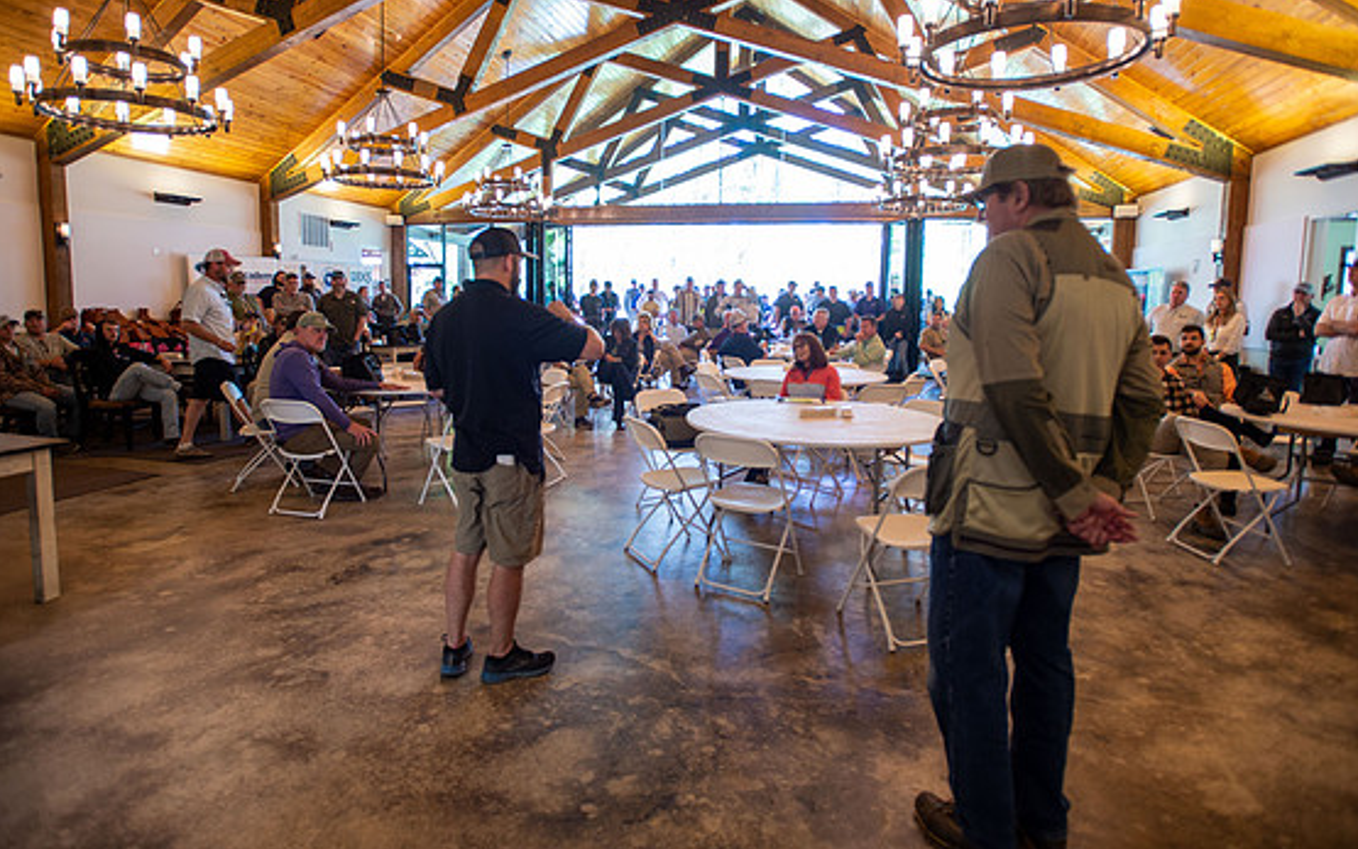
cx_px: 680
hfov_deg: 88.0
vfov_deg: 62.1
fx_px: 703
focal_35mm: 19
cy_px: 382
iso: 800
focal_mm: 17
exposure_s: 1/100
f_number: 3.2
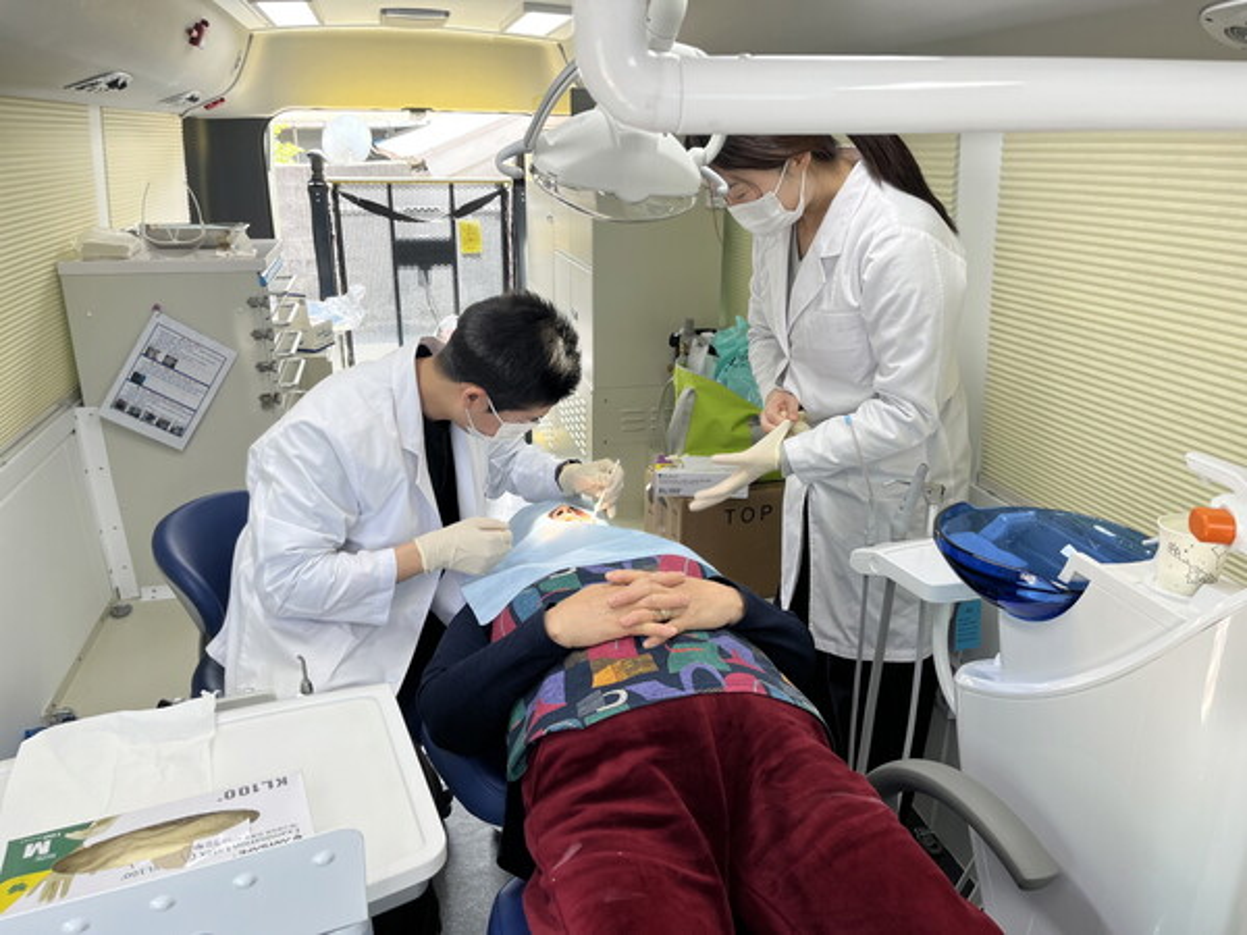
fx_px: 937
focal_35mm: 26
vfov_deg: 53.1
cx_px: 624
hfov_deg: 67.3
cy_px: 468
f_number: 1.6
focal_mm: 5.1
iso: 32
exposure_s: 1/138
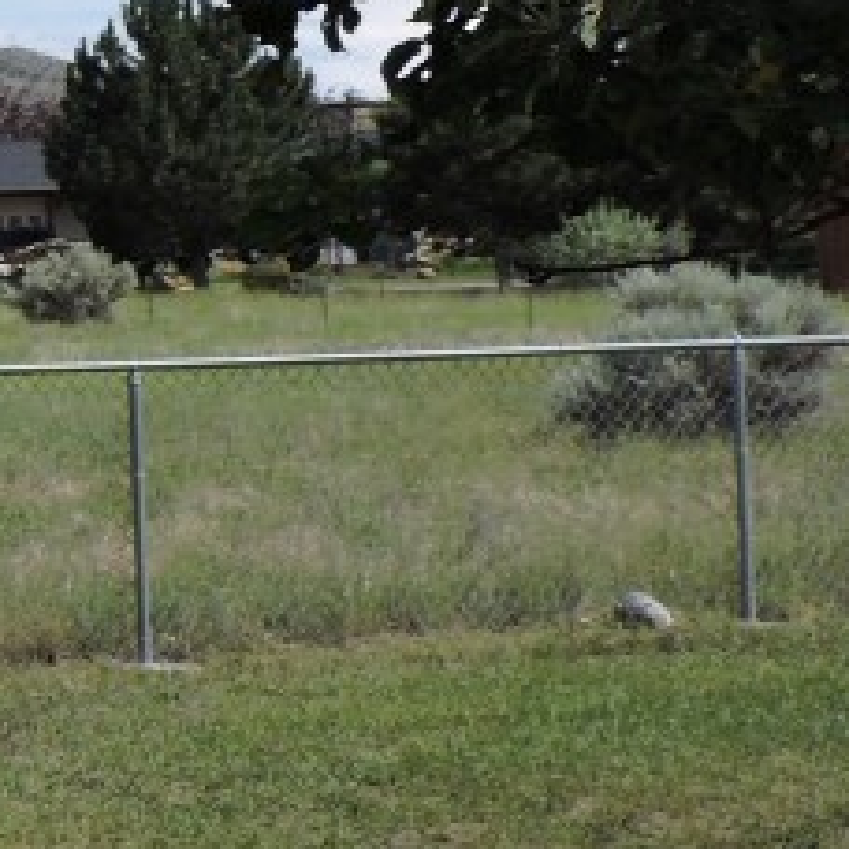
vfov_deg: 13.3
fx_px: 3635
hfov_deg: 11.5
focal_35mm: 131
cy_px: 156
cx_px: -1028
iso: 100
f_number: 3.2
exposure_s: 1/1250
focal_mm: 5.9
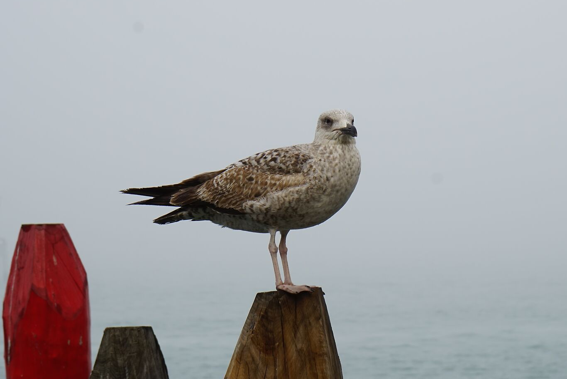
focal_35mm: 123
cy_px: 142
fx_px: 1938
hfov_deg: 16.6
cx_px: 352
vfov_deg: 11.1
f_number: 9
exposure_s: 1/125
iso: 100
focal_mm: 70
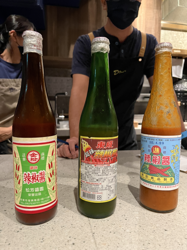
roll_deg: -0.2
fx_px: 187
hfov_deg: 53.1
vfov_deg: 67.3
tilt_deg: -4.5
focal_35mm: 26
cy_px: 125
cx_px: 94
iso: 500
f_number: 1.5
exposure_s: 1/40
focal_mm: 5.7
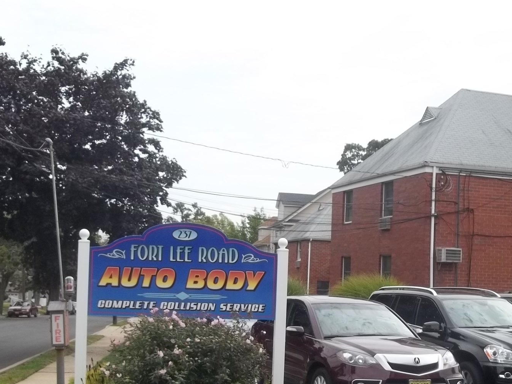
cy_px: 281
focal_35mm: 49
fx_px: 725
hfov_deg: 38.9
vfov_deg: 29.3
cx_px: 256
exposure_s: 1/80
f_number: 8.8
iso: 64
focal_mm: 5.7
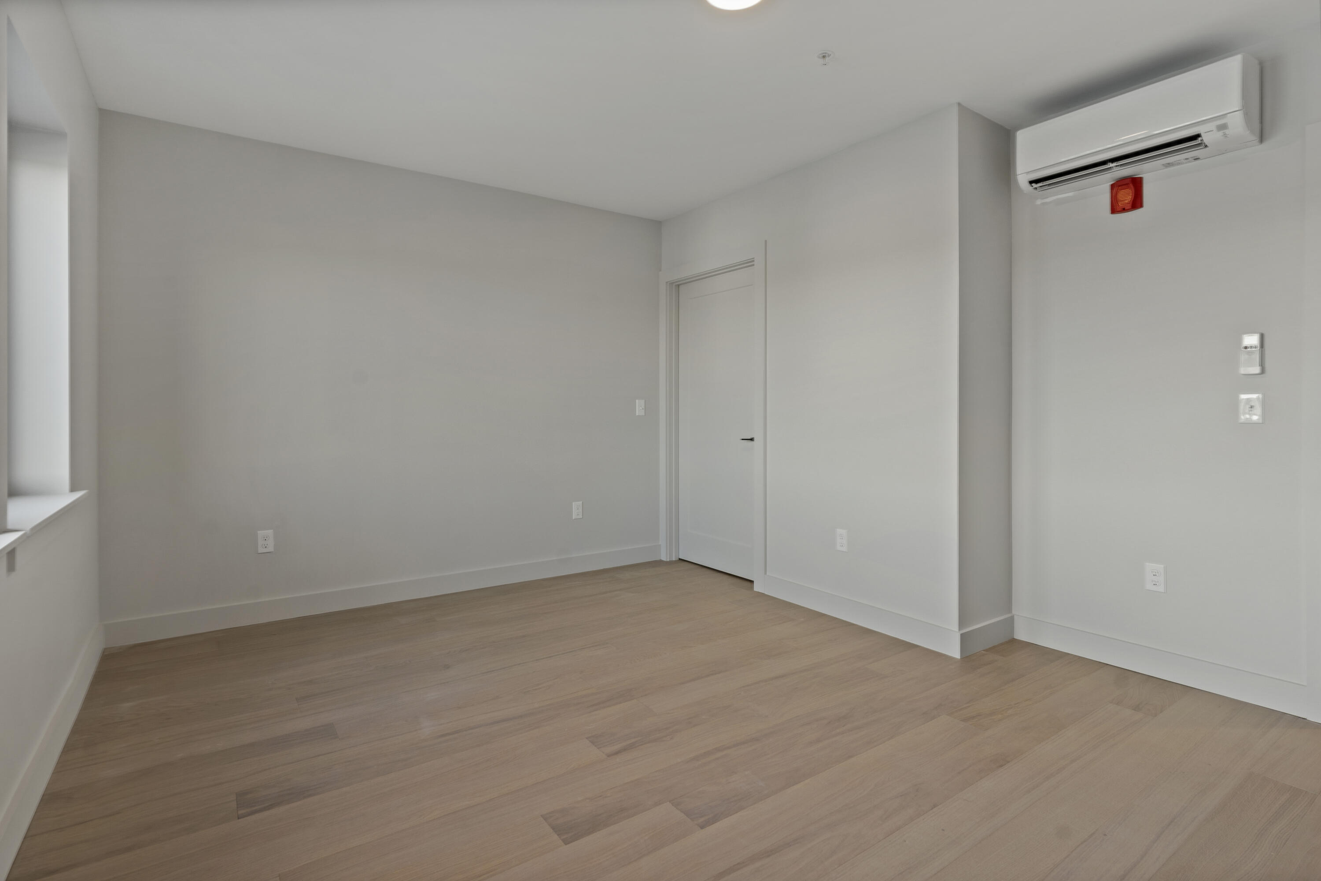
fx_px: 624
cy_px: 440
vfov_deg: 70.4
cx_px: 660
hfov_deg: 93.3
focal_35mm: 17
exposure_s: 1/10
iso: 320
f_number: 7.1
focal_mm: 17
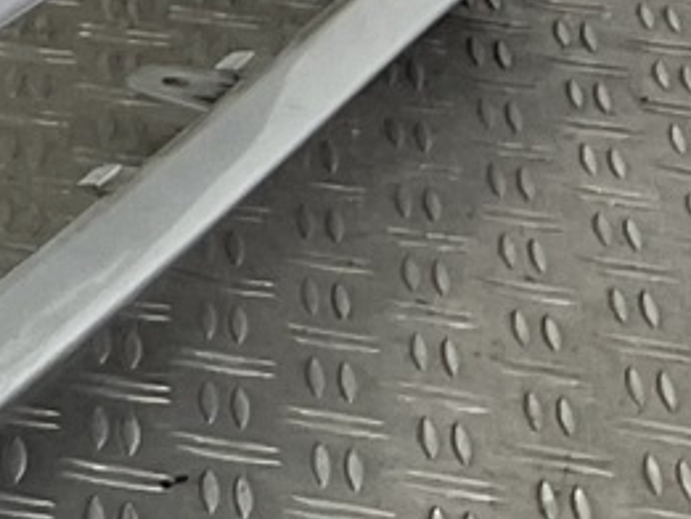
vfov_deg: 6.6
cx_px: -1681
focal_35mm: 224
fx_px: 4474
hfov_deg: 7.3
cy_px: 109
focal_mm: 3
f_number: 1.8
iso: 16
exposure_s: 1/114
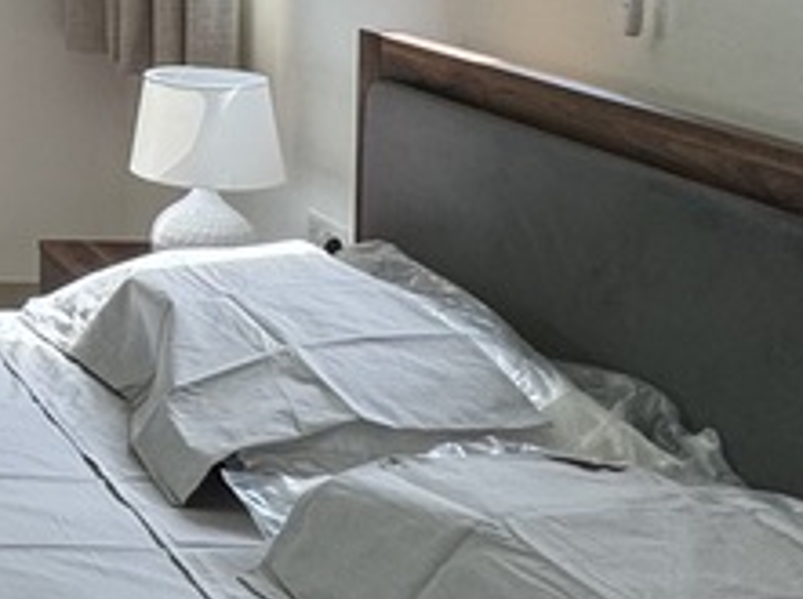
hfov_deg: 21.3
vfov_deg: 21.0
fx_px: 1505
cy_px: -123
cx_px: -596
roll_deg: -0.7
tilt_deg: -2.6
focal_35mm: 65
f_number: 2.2
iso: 50
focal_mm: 2.22
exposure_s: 1/99
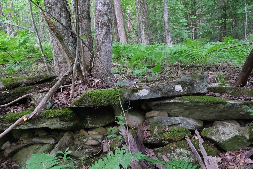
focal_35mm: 35
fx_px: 246
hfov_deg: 54.4
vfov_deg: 37.8
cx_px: 126
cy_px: 84
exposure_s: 1/38
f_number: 11
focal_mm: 23
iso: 25600
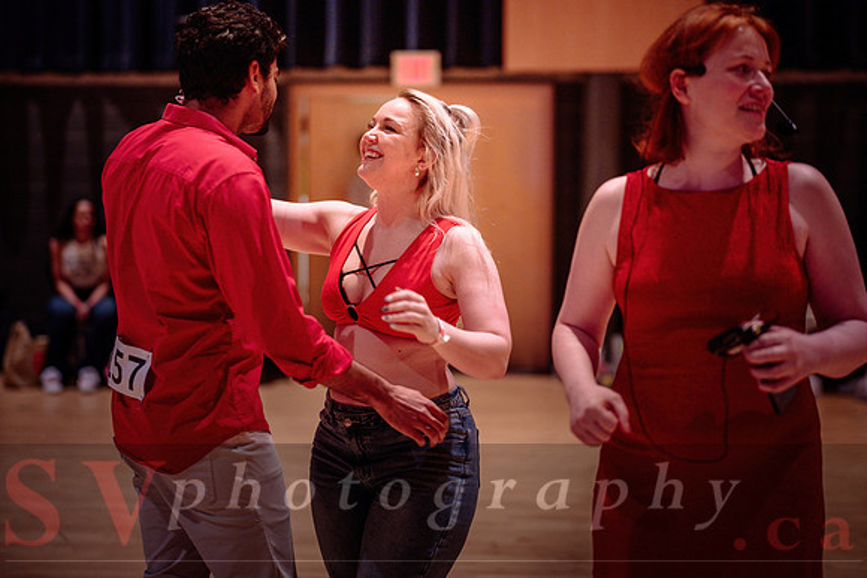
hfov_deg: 36.3
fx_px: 1322
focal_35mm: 55
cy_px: 261
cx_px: 434
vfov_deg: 24.7
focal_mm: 50
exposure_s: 1/250
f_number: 1.2
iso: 1600
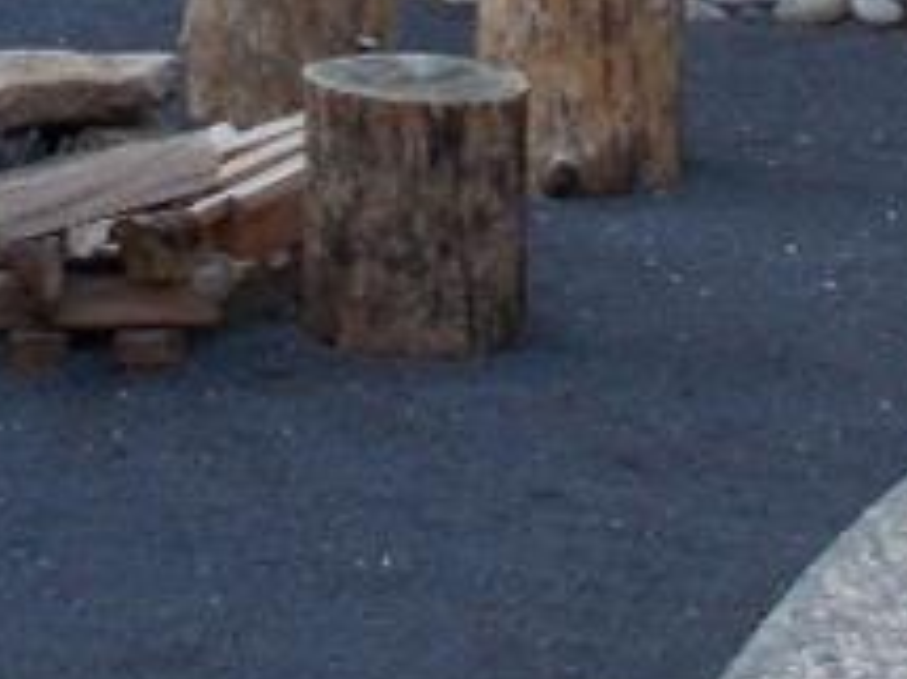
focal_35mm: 181
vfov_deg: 7.9
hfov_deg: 10.9
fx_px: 4740
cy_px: -607
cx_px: 219
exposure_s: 1/80
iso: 80
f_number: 3.2
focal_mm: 4.6
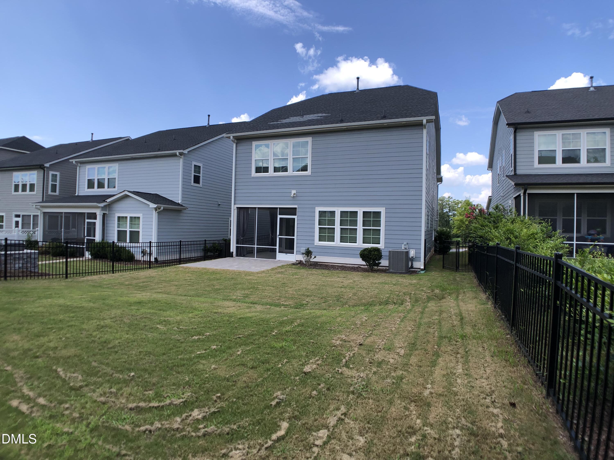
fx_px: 497
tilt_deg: +0.1
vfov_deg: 49.7
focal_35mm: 28
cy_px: 230
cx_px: 307
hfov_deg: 63.4
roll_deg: -0.9
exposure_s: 1/1033
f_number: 1.8
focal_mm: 4
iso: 20
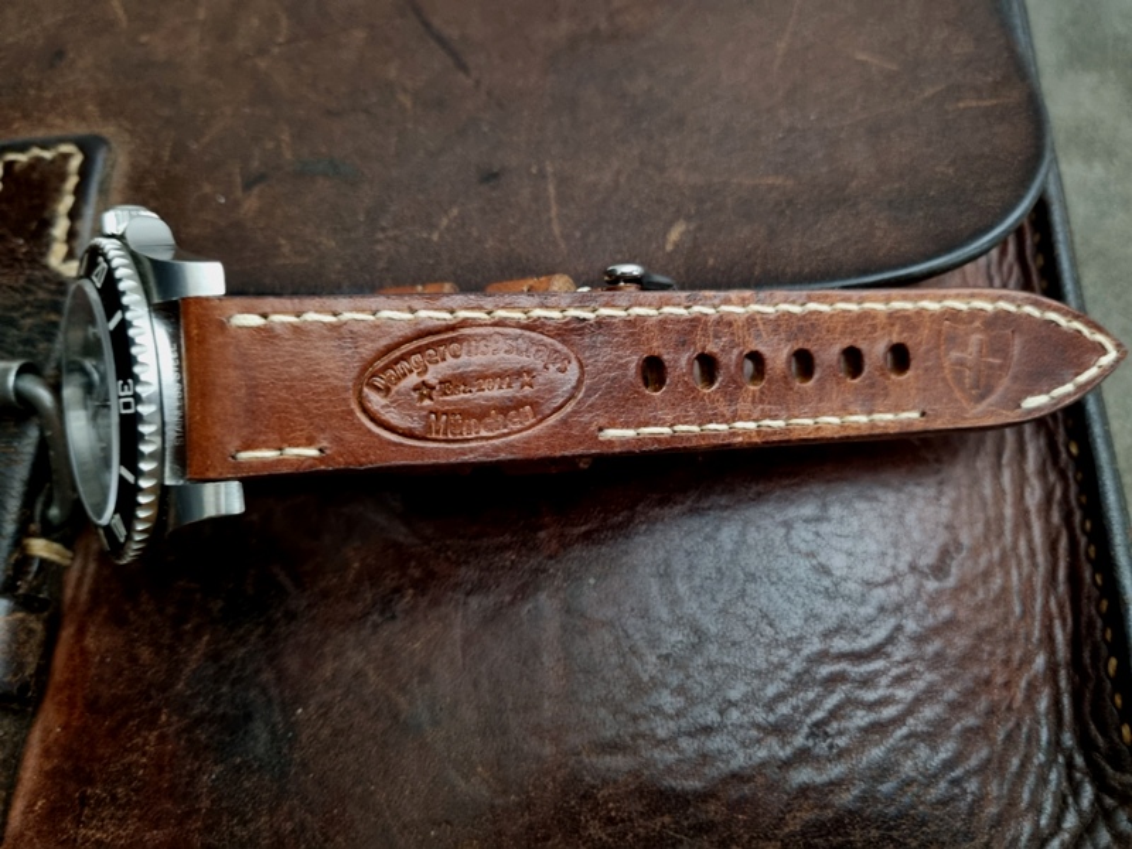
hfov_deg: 67.3
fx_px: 850
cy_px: 424
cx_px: 566
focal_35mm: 26
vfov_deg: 53.1
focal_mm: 5.4
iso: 1000
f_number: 1.8
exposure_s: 1/25
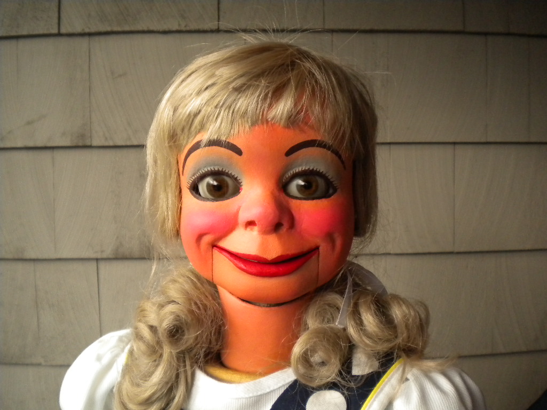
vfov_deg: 40.7
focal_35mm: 35
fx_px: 553
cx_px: 274
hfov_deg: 52.6
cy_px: 205
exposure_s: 1/297
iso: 400
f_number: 3.1
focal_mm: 6.3
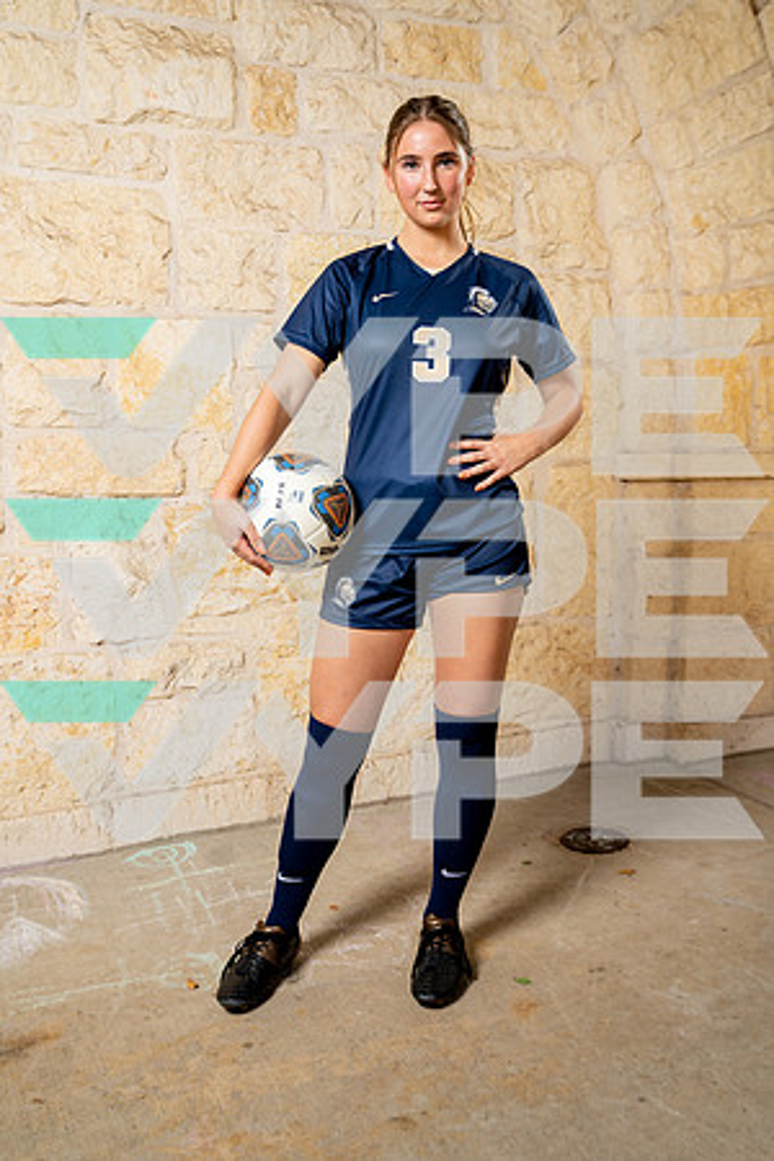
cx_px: 387
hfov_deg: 40.0
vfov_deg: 57.2
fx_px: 1064
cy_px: 580
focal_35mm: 33
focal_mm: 33
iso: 100
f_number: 5
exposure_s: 1/250
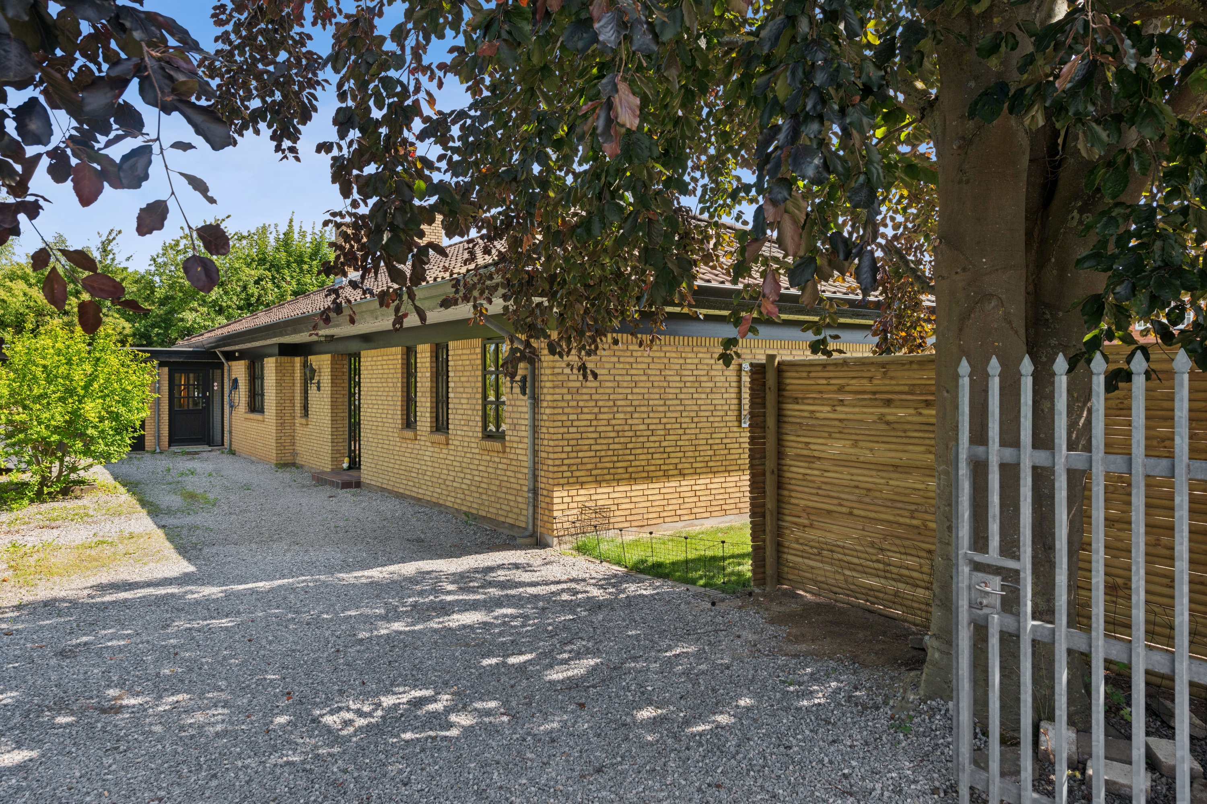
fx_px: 805
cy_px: 402
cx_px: 604
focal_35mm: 24
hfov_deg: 73.7
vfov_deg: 53.1
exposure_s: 1/125
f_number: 10
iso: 200
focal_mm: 24
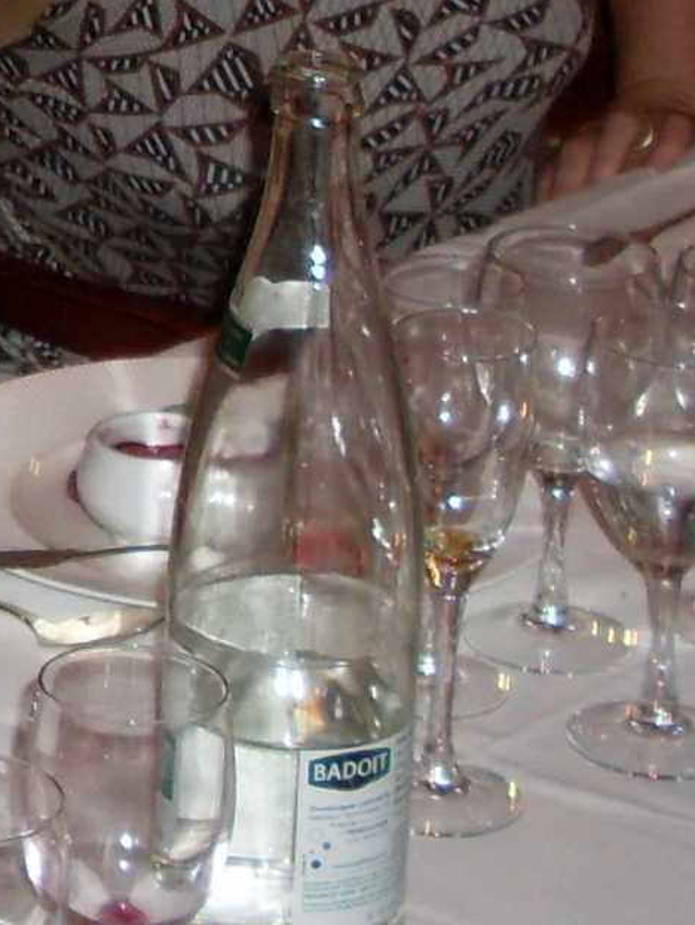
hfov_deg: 8.8
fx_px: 4225
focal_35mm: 158
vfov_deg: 12.0
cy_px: -376
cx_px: -800
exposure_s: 1/45
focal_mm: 6.3
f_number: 2.8
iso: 100
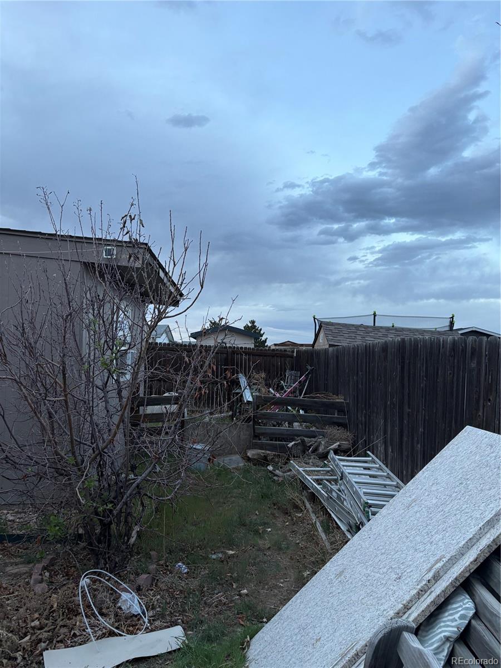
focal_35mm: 26
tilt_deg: +6.2
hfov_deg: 53.1
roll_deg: +1.3
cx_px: 250
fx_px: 502
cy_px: 334
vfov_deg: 67.3
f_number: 1.6
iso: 125
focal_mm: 5.96
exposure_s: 1/63
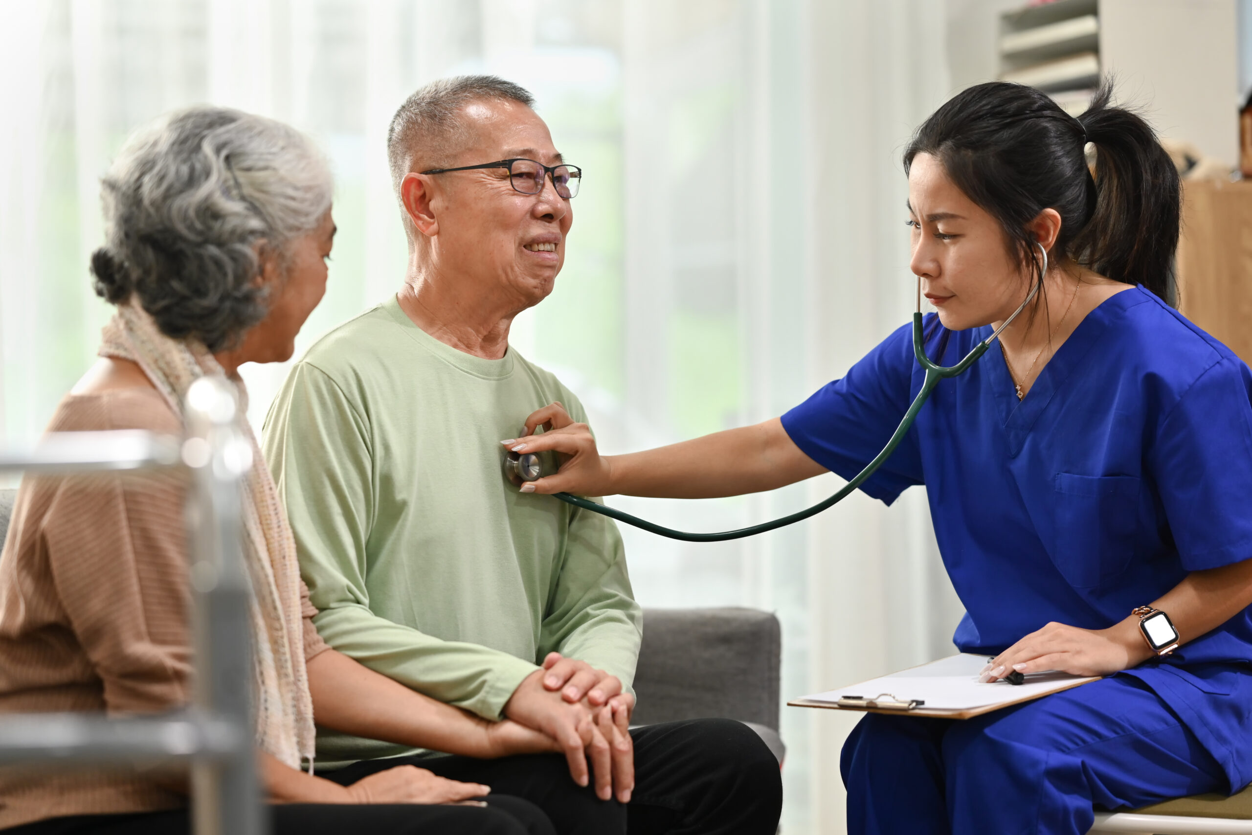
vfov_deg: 16.1
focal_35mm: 85
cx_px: 626
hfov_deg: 23.9
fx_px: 2956
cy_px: 418
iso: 640
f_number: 2.2
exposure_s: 1/160
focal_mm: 85
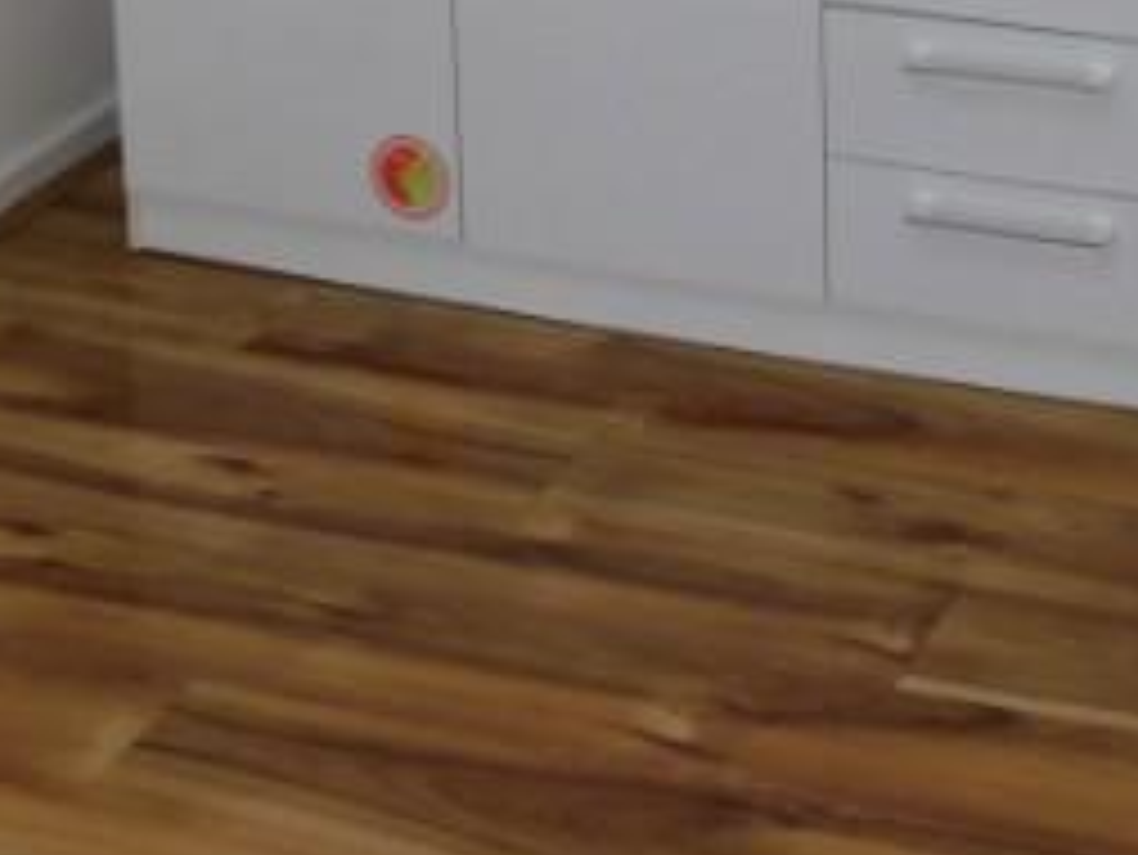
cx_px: 1255
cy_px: -657
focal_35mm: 93
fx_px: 3059
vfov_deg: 14.2
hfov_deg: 20.1
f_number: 3
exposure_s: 1/30
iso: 125
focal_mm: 4
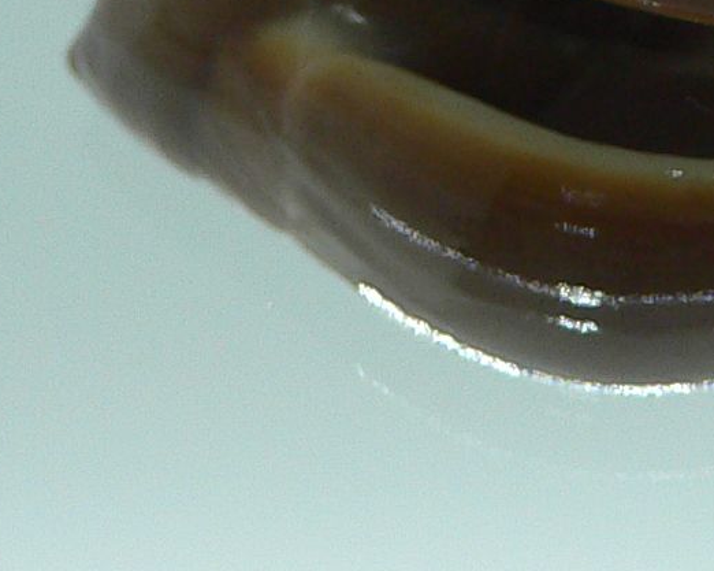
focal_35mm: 132
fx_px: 2788
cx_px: 658
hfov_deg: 14.4
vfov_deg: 11.2
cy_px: -311
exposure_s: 1/60
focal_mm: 4.6
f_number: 2.8
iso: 100
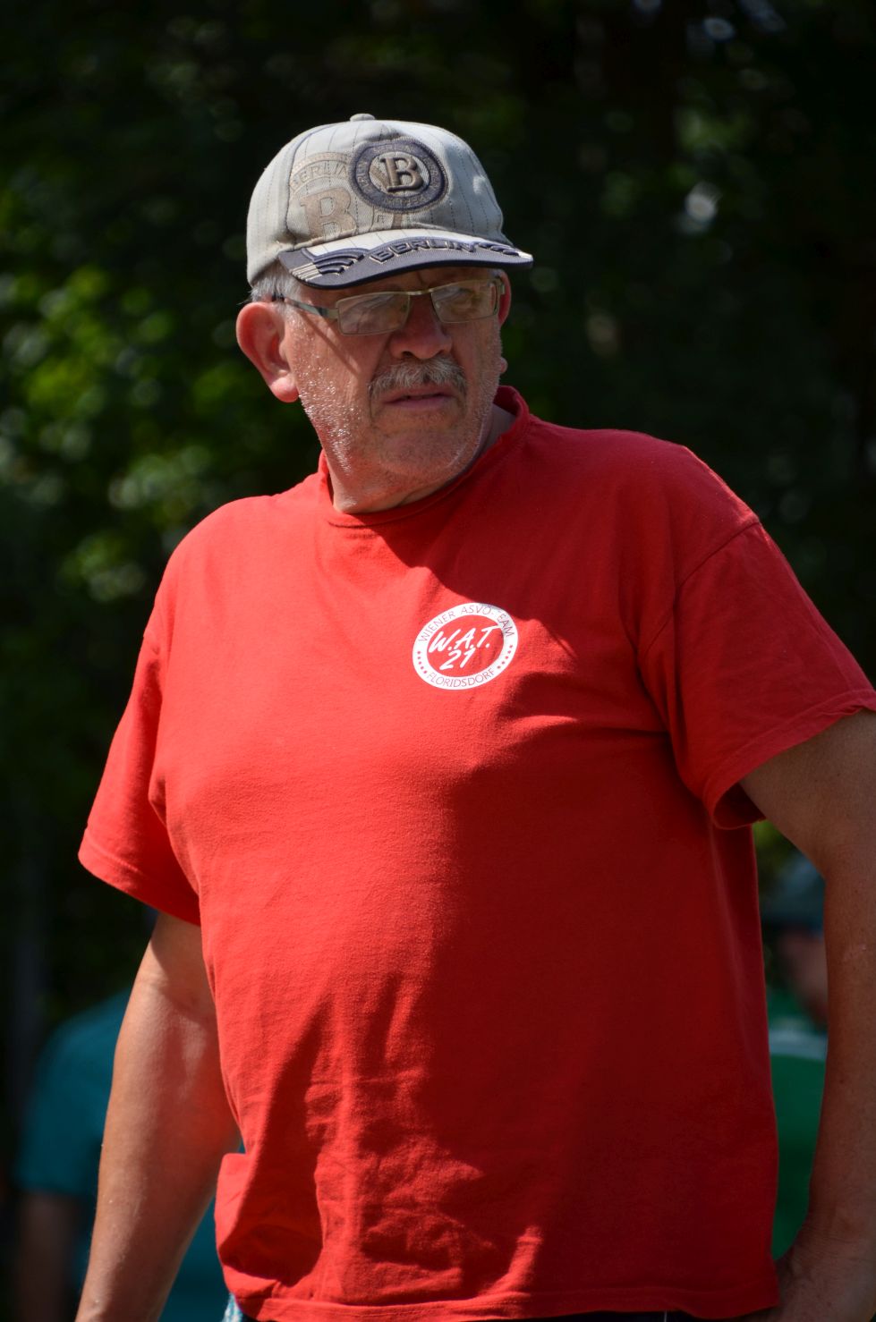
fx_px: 13198
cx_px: 438
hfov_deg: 3.8
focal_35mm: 360
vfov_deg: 5.7
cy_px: 661
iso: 400
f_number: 6.3
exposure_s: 1/1600
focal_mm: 240
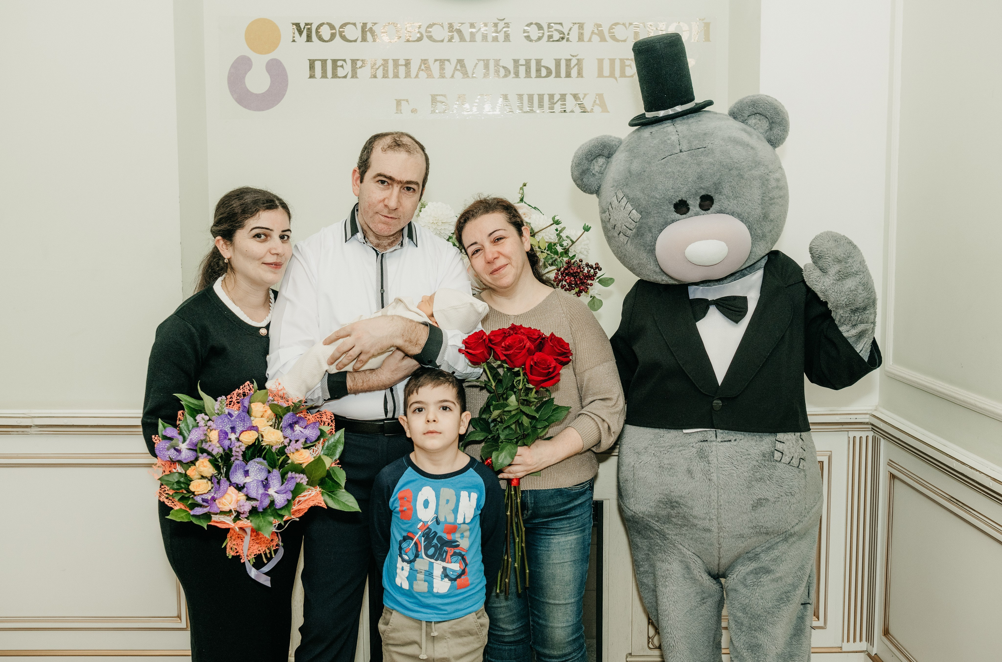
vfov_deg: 32.1
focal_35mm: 41
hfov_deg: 47.1
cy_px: 347
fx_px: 1150
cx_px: 502
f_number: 4.5
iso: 320
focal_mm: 32
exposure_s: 1/160
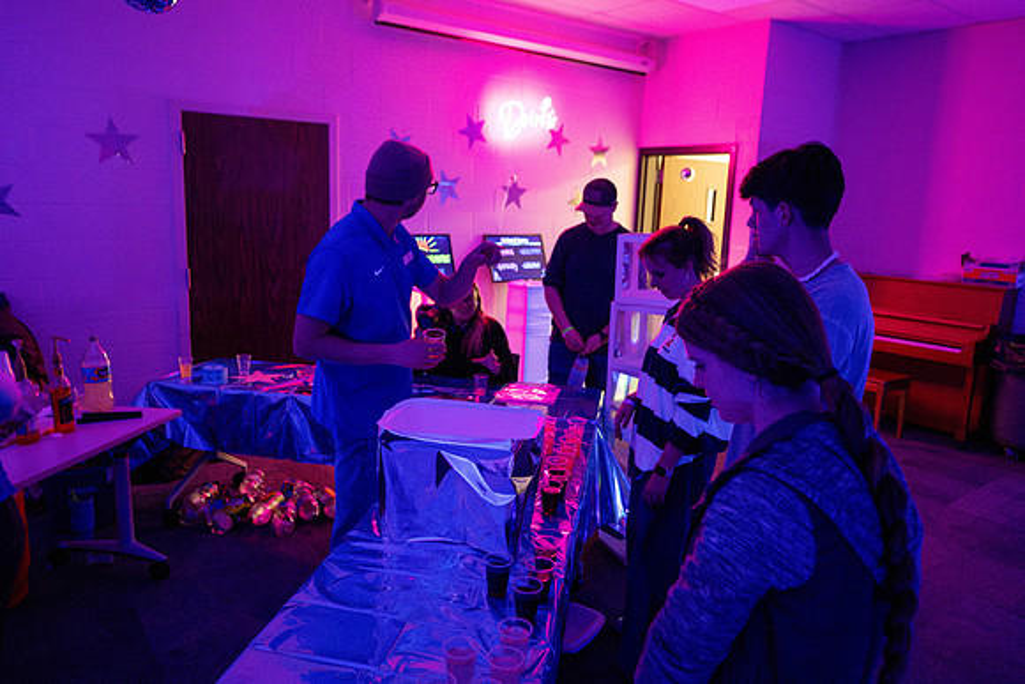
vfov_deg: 52.2
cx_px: 512
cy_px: 342
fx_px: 698
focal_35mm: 24
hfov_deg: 72.6
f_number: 4
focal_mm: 24.5
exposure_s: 1/160
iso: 6400
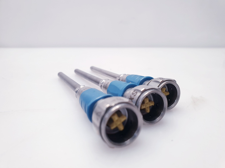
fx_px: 169
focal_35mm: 26
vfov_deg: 53.1
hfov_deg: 67.3
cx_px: 112
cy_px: 84
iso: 80
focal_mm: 4.3
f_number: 2.4
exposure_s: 1/50
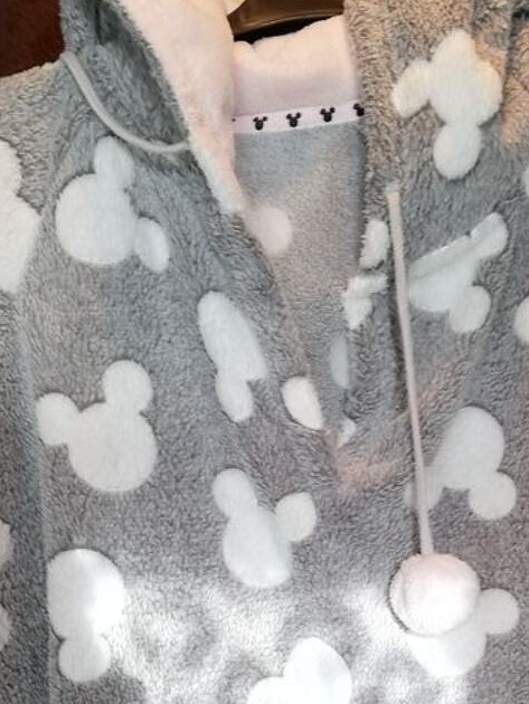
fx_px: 1120
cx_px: 370
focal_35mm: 55
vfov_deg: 33.0
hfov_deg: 26.4
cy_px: 644
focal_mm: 3.81
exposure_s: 1/50
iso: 64
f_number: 2.2
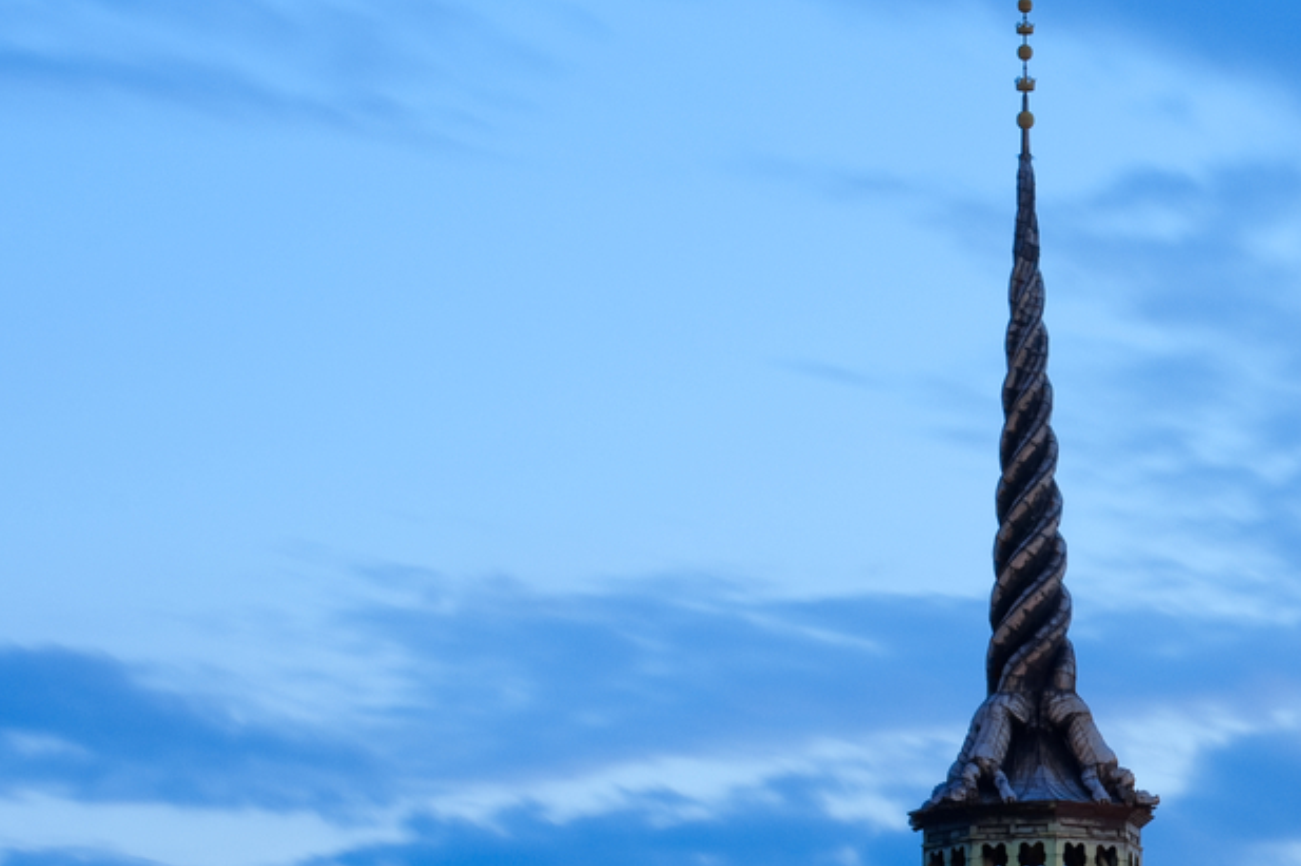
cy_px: 1267
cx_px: 1668
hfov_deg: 12.3
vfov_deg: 8.3
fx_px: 5853
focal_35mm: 162
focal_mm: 50
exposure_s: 20
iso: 100
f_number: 16
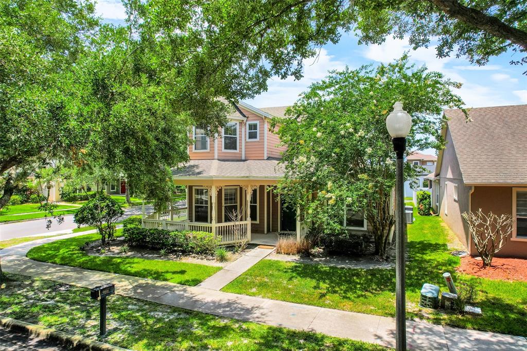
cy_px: 176
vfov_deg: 57.2
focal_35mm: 22
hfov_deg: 78.6
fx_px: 322
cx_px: 264
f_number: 2.8
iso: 100
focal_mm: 8.38
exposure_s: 1/160
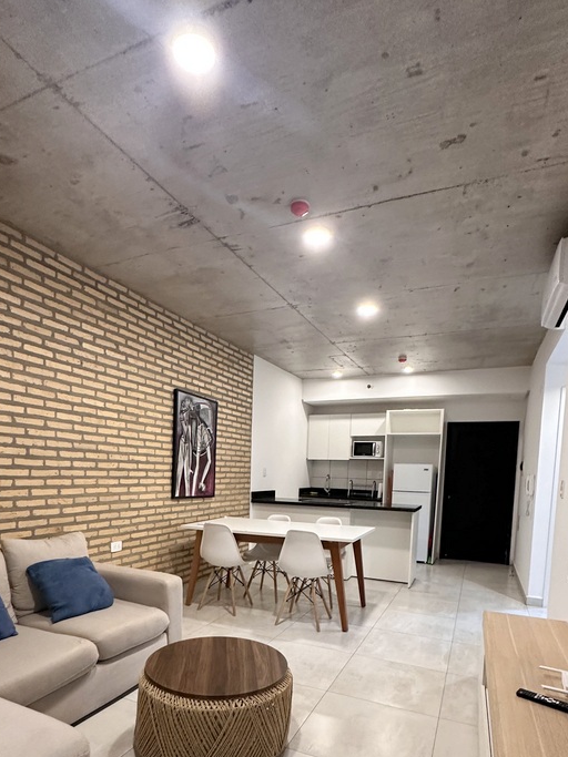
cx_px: 267
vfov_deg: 76.1
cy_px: 513
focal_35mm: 21
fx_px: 460
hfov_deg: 63.4
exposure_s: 1/50
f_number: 2.2
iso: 320
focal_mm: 2.22
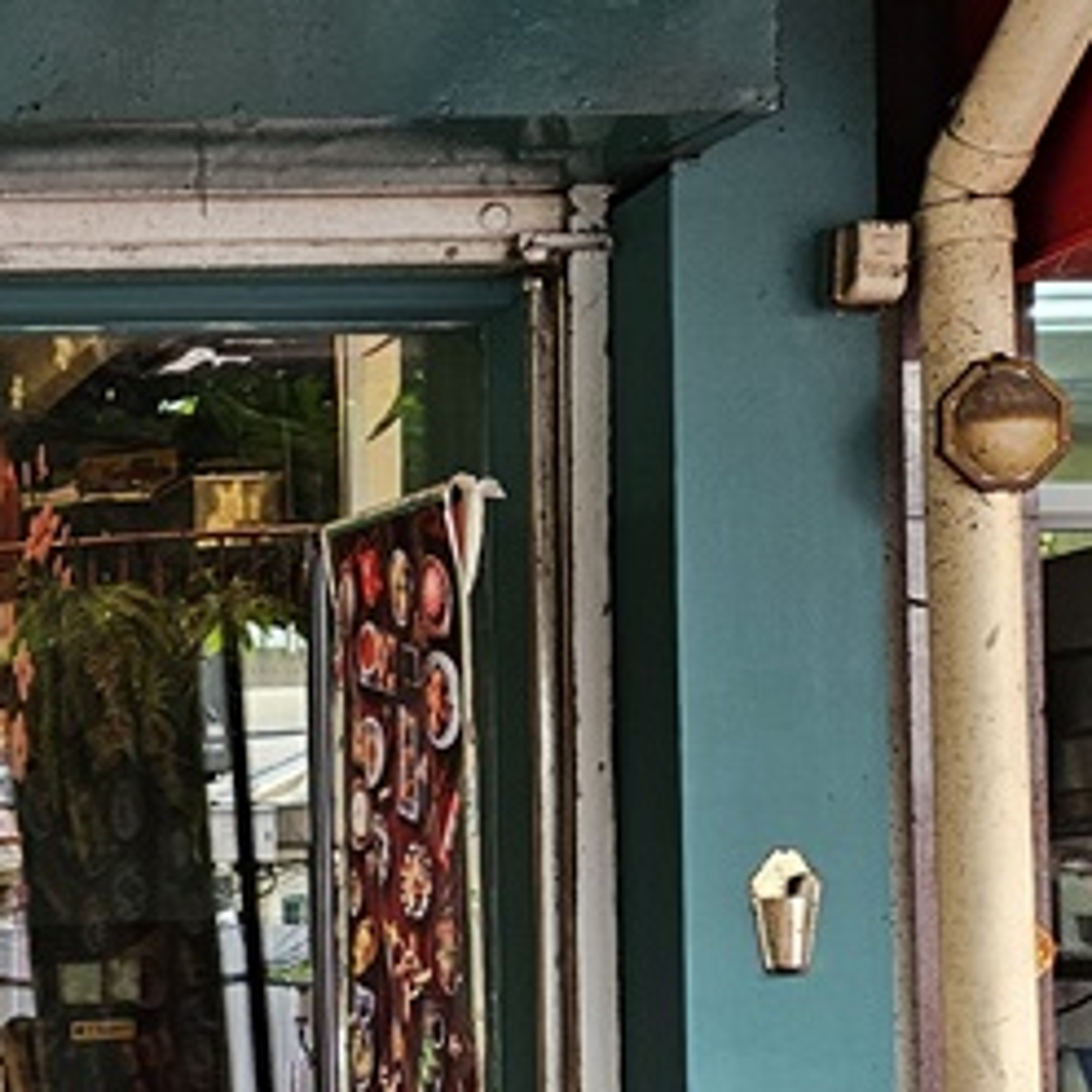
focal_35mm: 82
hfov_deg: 17.2
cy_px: 982
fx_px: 2927
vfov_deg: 20.7
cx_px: -881
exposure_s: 1/100
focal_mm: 5.4
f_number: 1.8
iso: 125
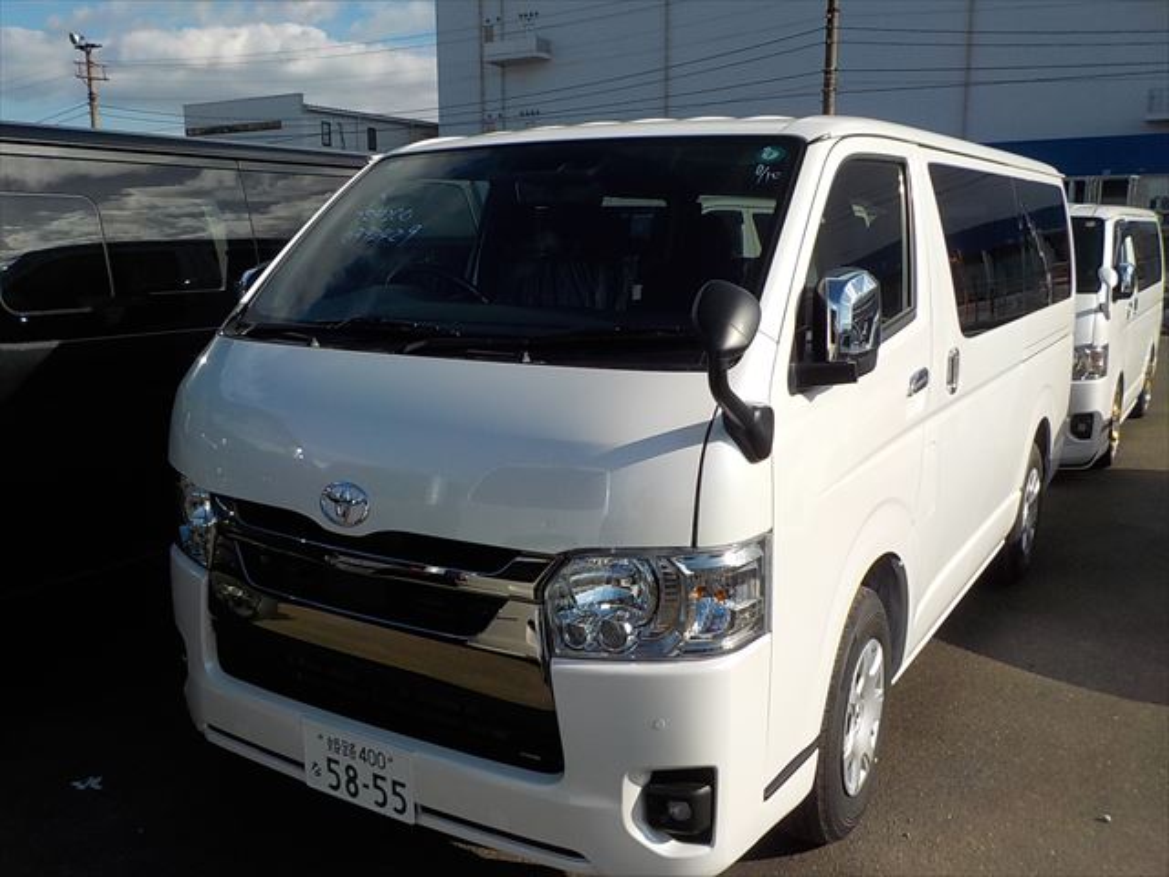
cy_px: 438
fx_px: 1013
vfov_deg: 46.8
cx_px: 584
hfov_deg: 60.0
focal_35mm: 30
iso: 125
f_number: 3.3
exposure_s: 1/1250
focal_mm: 4.1
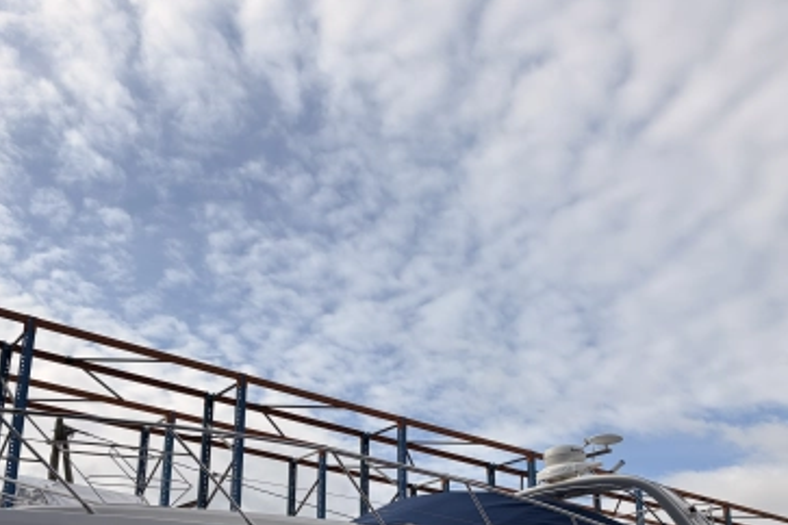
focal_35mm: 41
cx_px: 317
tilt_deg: +18.0
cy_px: 424
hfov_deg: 47.1
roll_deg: -0.2
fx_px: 897
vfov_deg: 31.7
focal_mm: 5.96
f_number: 1.6
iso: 64
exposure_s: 1/7813
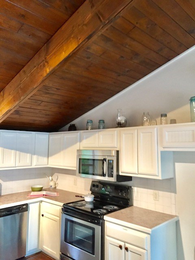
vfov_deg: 61.7
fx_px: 218
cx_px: 98
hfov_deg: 48.2
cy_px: 130
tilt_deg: +7.4
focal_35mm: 29
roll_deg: -0.1
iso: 125
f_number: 2.2
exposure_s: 1/30
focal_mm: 4.15
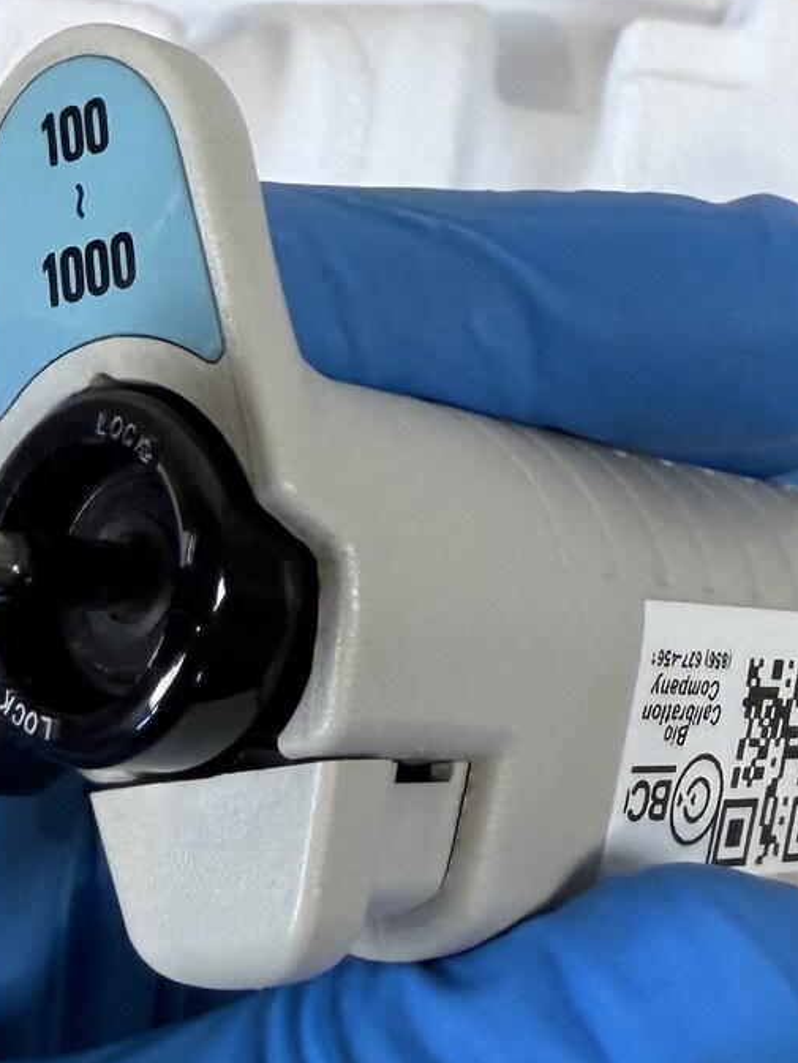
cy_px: 359
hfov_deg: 20.1
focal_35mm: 73
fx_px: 2243
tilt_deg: -58.5
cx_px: 512
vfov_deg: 26.5
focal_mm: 2.22
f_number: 2.2
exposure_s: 1/120
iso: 100
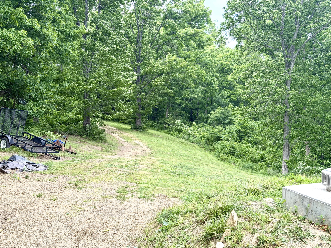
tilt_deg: -6.3
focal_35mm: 48
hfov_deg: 39.7
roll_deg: +1.5
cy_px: 124
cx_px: 166
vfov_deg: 30.3
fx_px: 459
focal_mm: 6.76
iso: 100
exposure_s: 1/875
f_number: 1.78
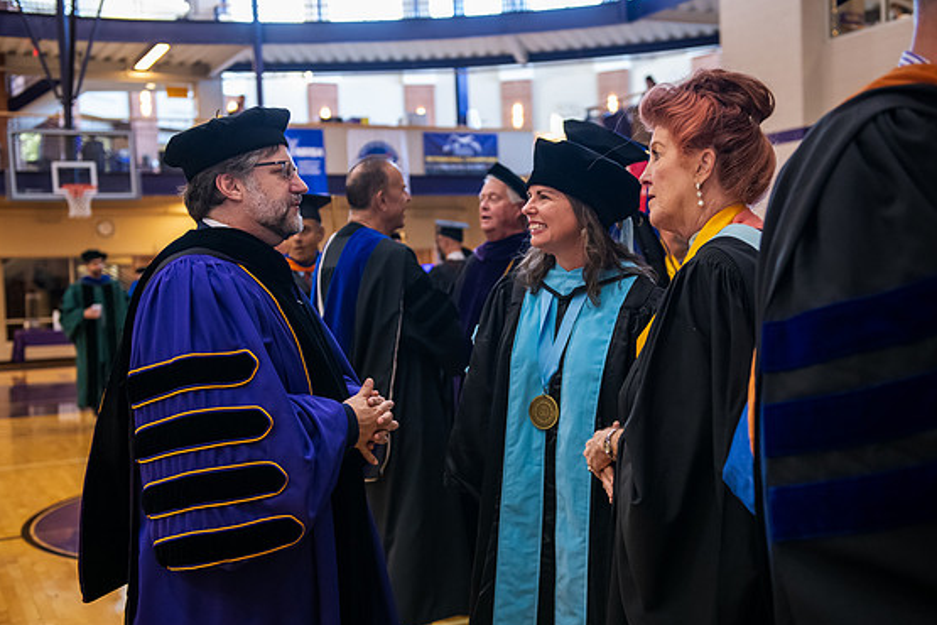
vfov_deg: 29.2
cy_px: 323
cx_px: 469
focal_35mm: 46
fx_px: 1197
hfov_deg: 42.7
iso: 2500
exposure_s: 1/125
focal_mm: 44
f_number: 3.2
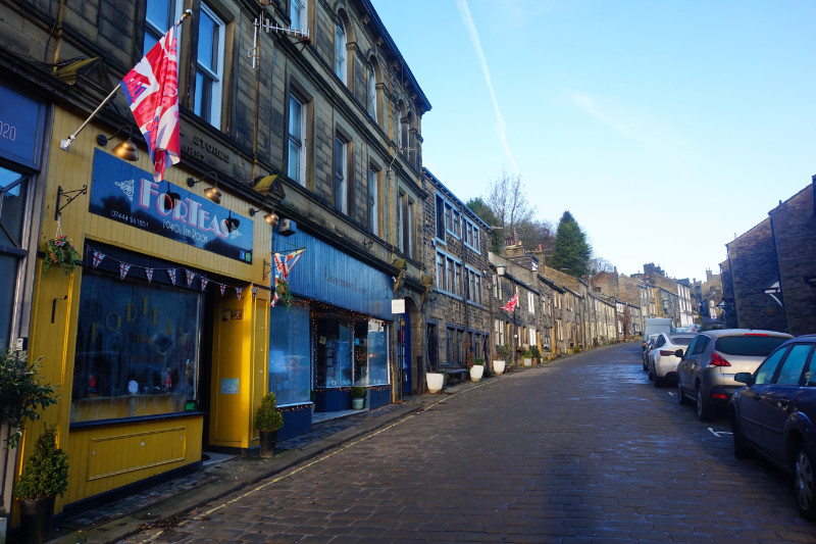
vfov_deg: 53.1
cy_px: 272
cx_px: 408
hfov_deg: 73.8
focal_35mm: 24
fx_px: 544
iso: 100
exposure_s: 1/60
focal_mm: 16
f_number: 6.3
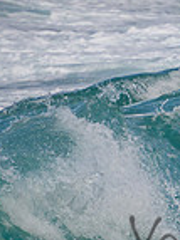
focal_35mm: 2139
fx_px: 14852
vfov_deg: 0.9
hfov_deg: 0.7
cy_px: 141
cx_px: 347
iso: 250
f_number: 5.6
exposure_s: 1/2000
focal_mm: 400
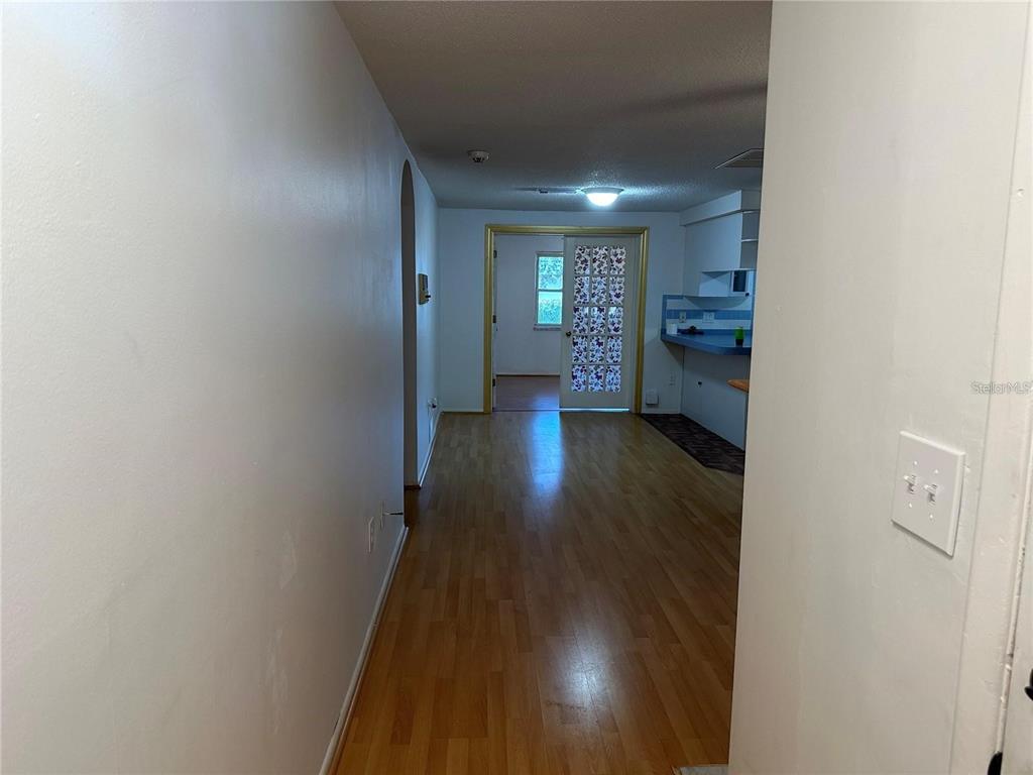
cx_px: 516
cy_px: 388
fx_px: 716
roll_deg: -0.4
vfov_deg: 56.8
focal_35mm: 24
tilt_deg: -6.6
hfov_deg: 71.6
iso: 200
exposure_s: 1/120
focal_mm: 6.86
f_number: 1.78
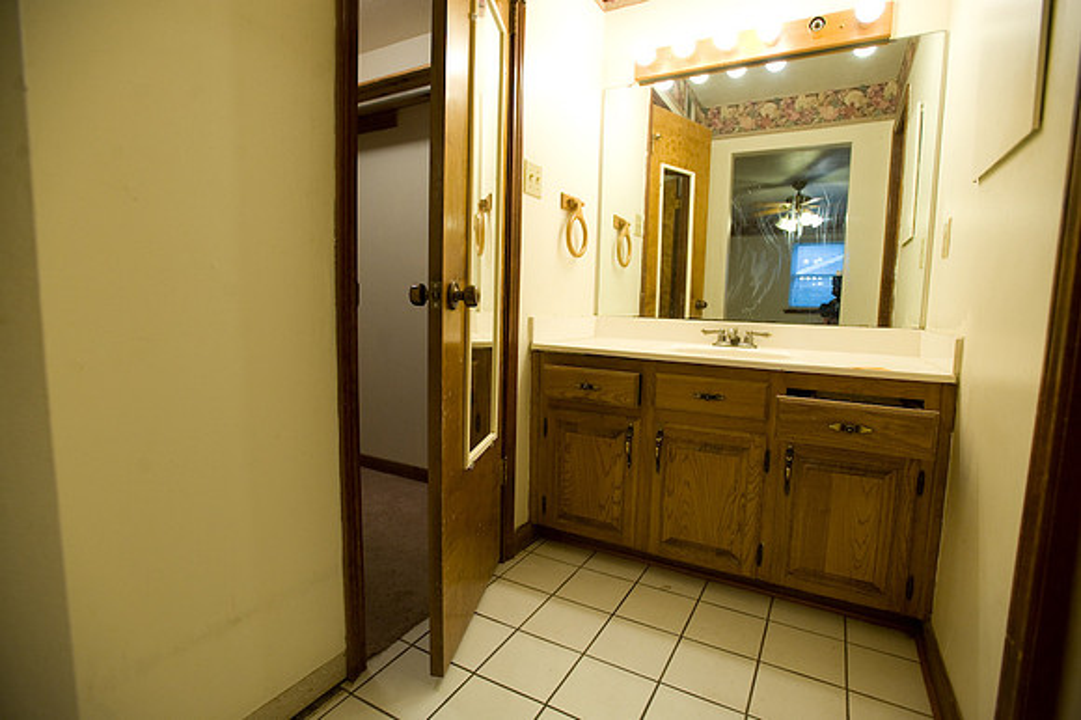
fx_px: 510
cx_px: 540
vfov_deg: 70.4
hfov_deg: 93.3
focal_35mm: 17
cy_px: 360
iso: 1250
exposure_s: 1/125
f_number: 4
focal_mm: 17
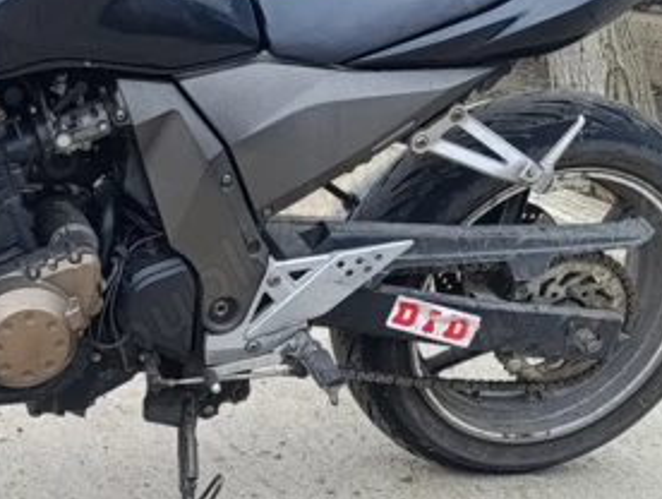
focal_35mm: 76
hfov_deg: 25.0
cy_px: 278
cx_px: 94
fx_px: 1456
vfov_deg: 19.4
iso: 64
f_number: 1.6
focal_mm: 6.14
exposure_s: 1/100
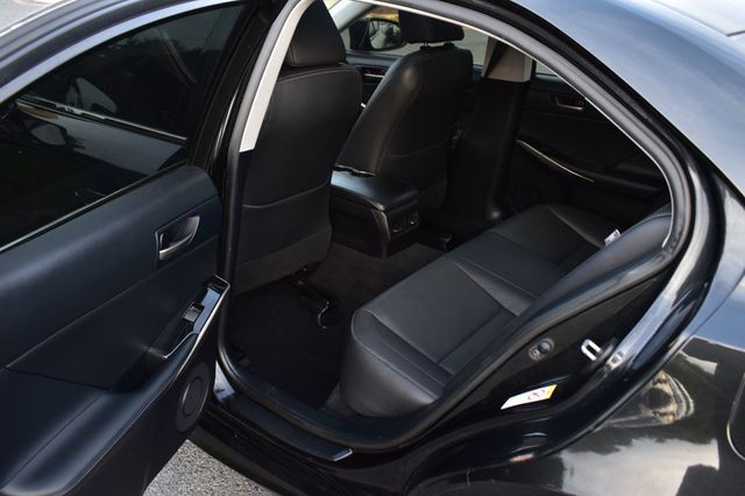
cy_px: 248
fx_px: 652
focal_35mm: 32
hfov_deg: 59.5
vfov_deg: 41.7
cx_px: 372
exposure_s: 1/15
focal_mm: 21
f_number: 6.3
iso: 400
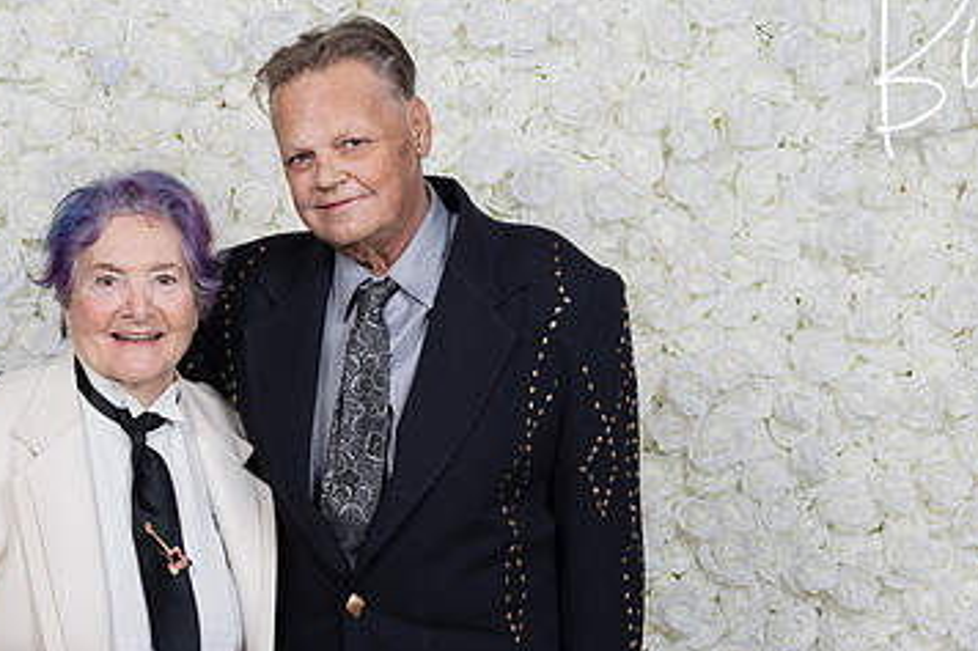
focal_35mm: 71
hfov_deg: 28.3
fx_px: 1928
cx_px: 324
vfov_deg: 19.1
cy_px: 474
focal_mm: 41
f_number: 5.6
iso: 500
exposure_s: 1/200
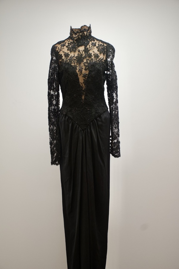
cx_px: 90
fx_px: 425
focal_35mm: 57
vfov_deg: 35.1
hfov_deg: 23.8
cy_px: 134
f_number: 4.5
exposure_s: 1/60
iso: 800
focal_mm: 38
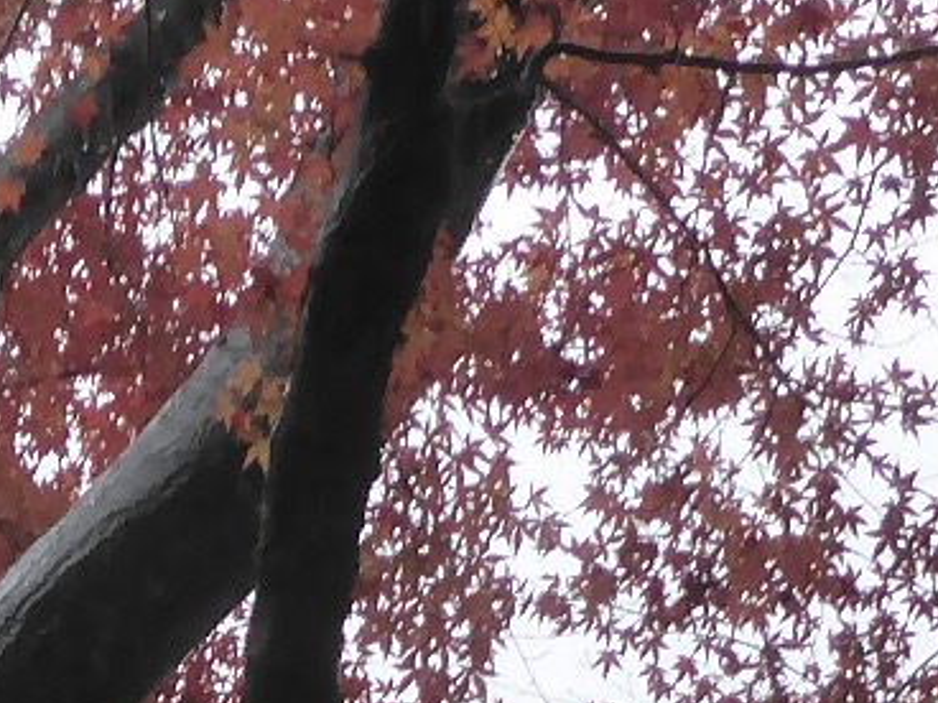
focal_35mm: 174
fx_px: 4715
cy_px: 1737
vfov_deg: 7.9
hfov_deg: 10.9
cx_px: -464
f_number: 3.3
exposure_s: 1/125
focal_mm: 4.3
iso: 200
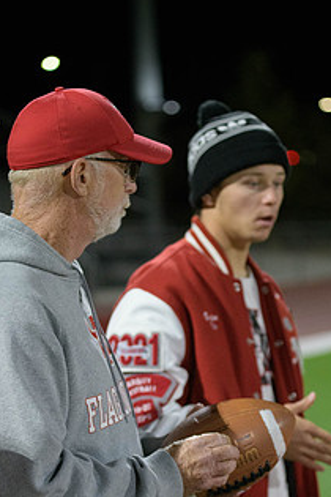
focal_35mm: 100
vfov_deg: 20.3
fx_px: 1379
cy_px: 347
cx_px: 195
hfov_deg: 13.7
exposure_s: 1/640
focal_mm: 70
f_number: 2.8
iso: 6400
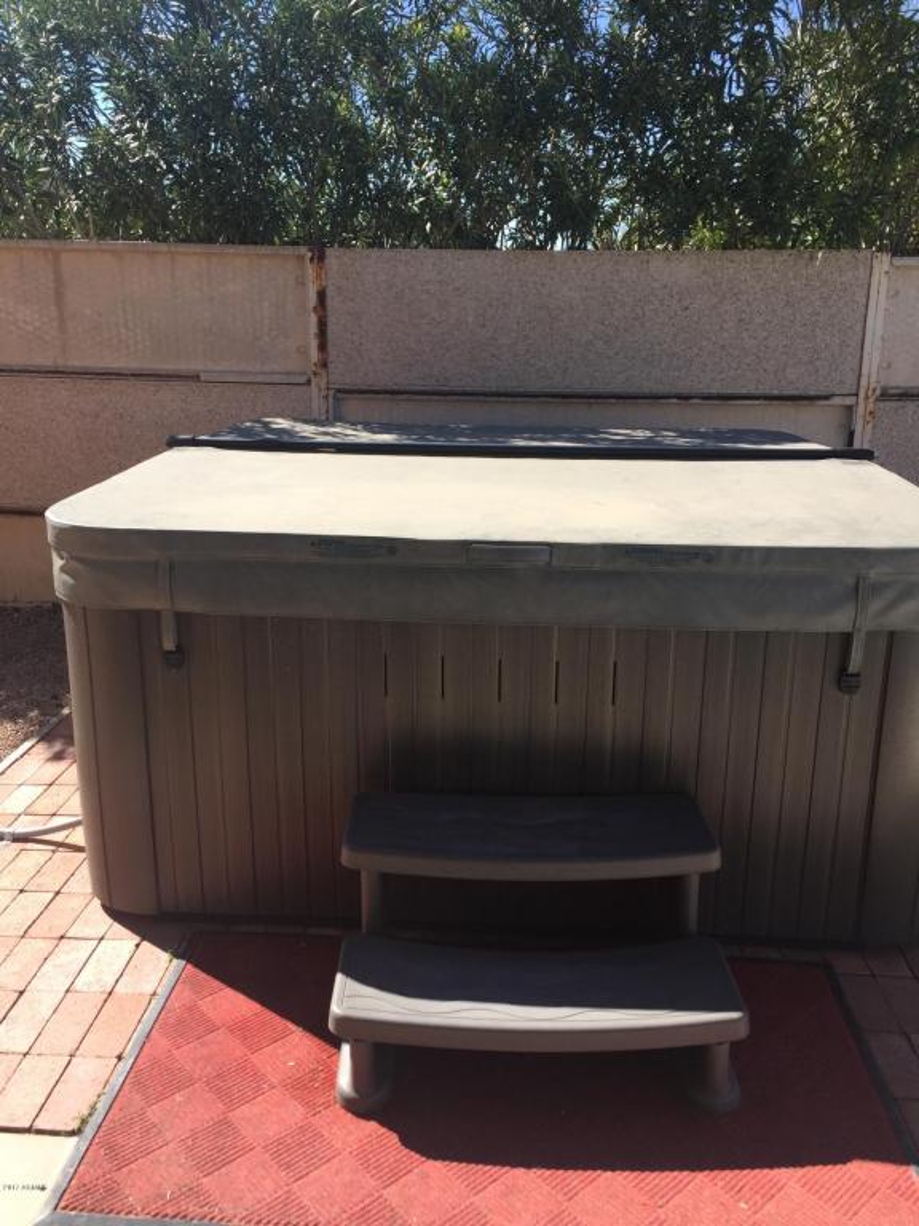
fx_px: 1027
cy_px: 613
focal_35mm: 29
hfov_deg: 48.2
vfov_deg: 61.7
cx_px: 460
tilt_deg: -15.9
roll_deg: -1.8
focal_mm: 4.15
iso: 32
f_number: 2.2
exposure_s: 1/860
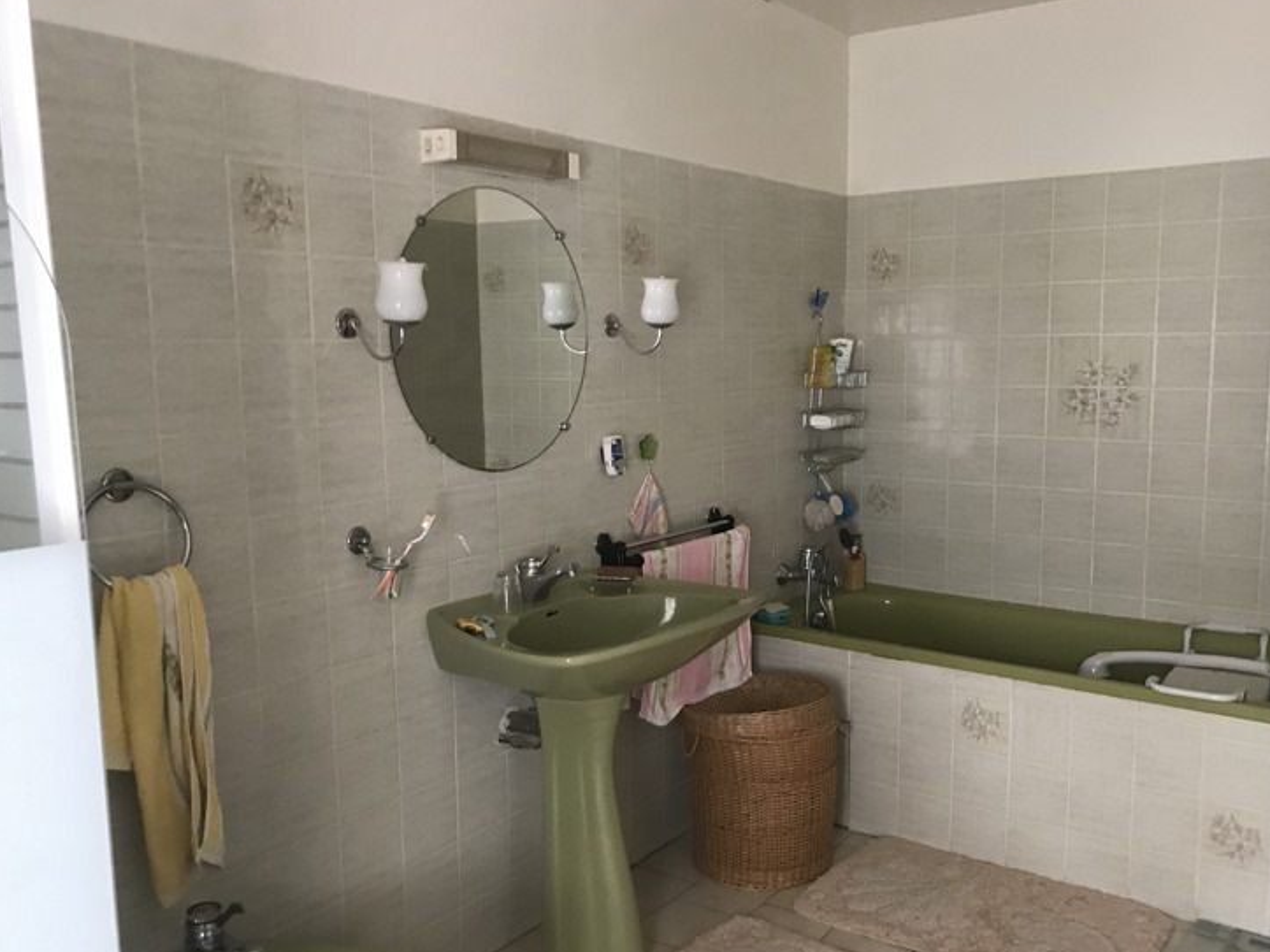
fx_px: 1137
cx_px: 696
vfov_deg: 45.4
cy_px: 508
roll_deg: -0.5
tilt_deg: -6.8
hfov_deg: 58.3
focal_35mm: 31
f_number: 1.8
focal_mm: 3.99
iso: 64
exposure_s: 1/17
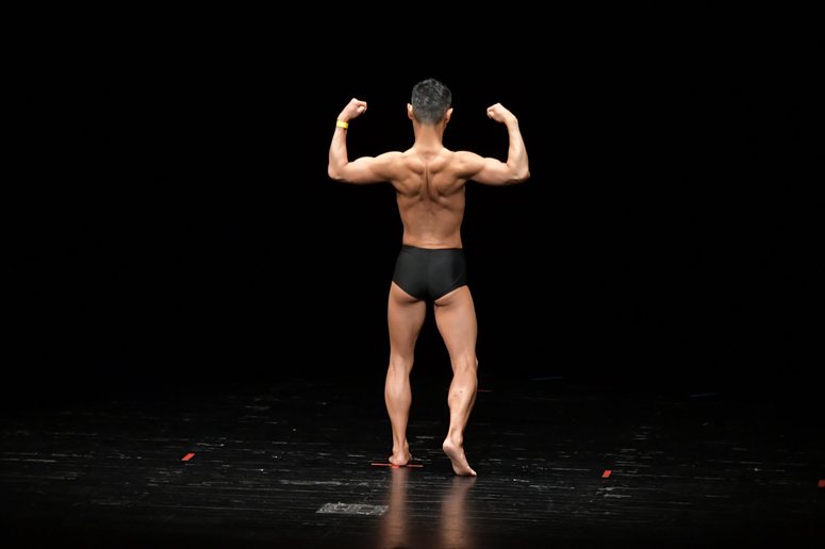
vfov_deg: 5.7
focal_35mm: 240
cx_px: 412
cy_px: 274
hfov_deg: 8.6
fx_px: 5497
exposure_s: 1/400
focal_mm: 160
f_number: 5.6
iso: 3200
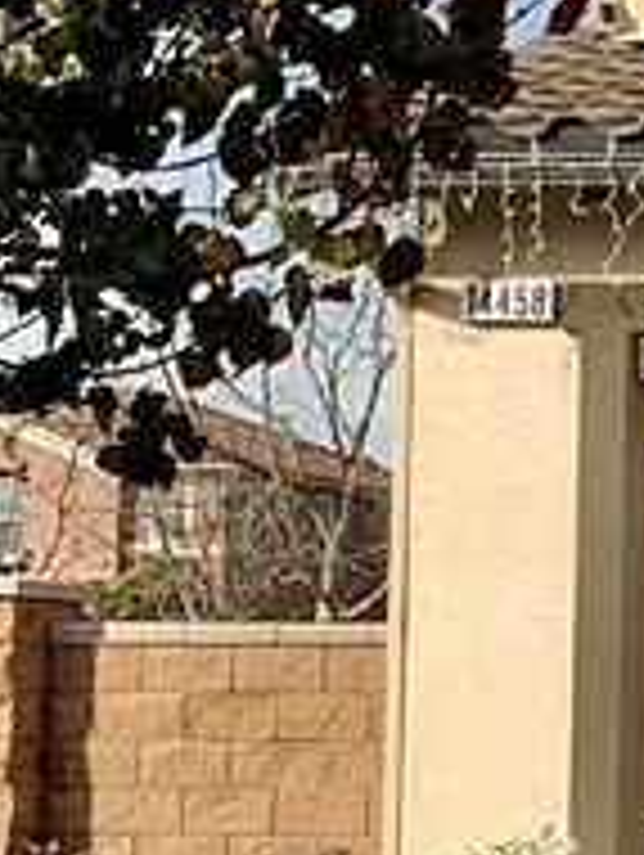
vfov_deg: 14.0
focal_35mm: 140
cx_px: 1576
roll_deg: -0.6
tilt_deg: +5.2
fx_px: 3465
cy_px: 585
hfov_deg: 9.4
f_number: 1.8
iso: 25
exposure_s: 1/2681
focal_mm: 4.25
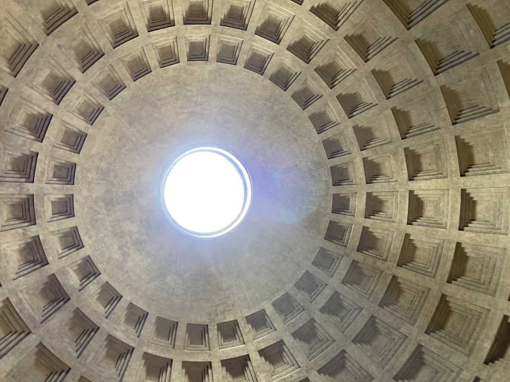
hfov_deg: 63.4
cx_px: 255
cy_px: 191
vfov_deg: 49.7
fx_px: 413
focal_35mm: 28
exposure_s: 1/50
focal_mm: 4
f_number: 1.8
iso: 100
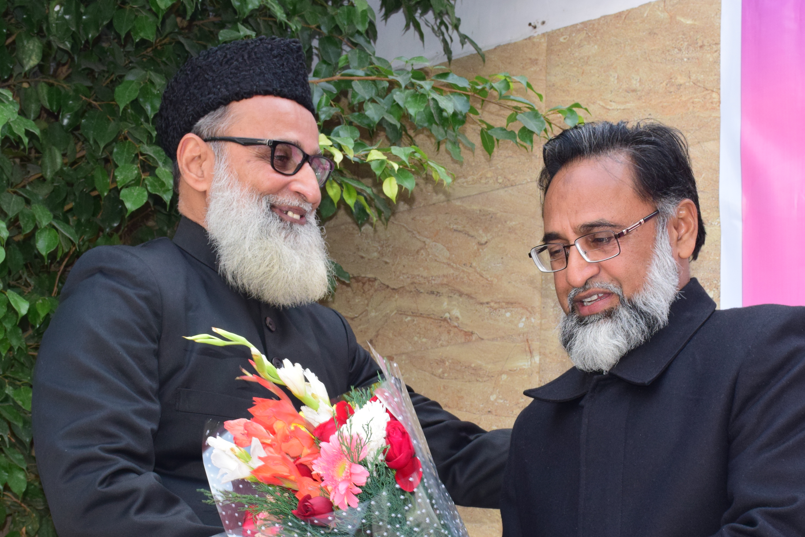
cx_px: 478
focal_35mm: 83
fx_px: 1856
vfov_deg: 16.4
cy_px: 356
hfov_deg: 24.4
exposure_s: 1/125
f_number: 11
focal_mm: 40
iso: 800
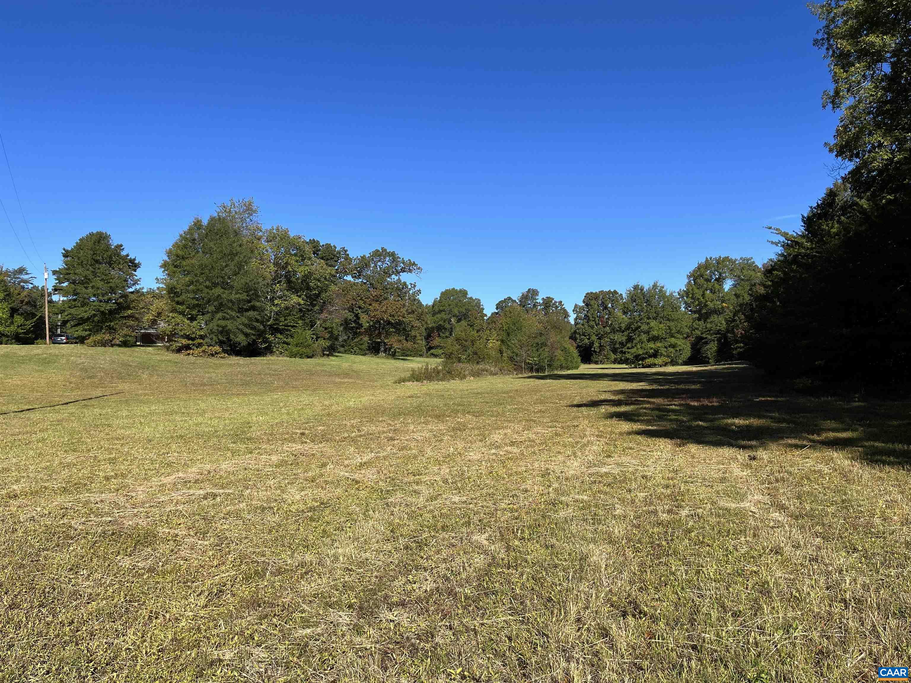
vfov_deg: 53.1
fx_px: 684
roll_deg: +0.8
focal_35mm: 26
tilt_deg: +5.0
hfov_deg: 67.3
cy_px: 342
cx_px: 456
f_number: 1.6
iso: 50
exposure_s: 1/3311
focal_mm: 5.1
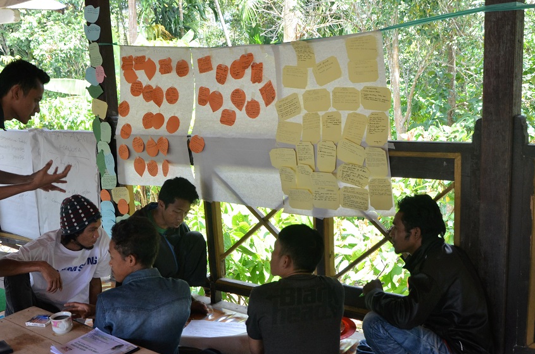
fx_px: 593
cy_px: 198
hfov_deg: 48.4
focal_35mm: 40
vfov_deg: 33.2
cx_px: 232
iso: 500
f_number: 5.6
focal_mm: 22
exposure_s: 1/125
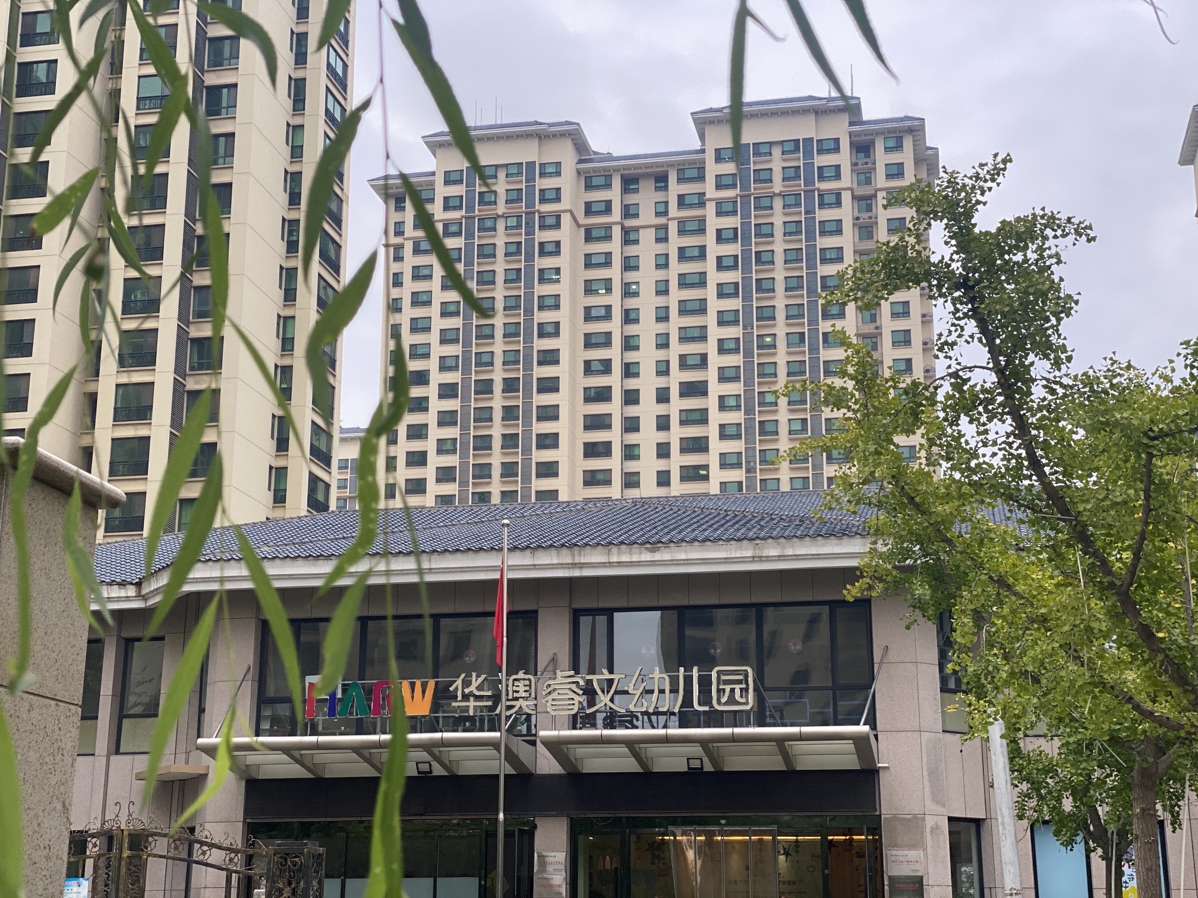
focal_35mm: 52
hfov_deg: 36.8
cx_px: 599
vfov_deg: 28.0
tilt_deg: +15.4
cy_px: 449
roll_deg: -0.6
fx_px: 1800
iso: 50
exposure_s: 1/122
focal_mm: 6
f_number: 2
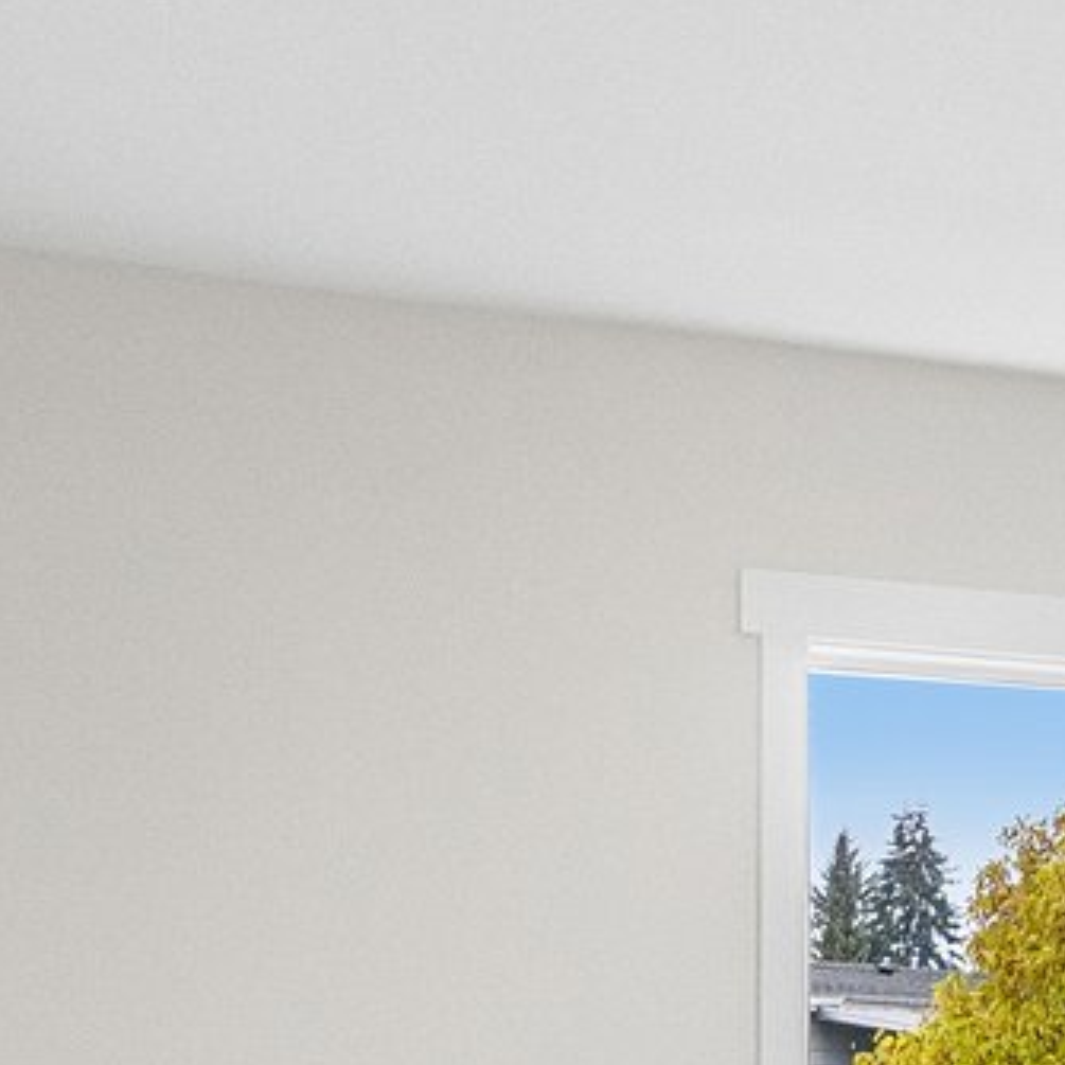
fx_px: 2715
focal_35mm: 78
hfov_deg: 19.8
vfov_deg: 21.5
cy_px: 1035
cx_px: 1494
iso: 800
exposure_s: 1/30
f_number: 8
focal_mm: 10
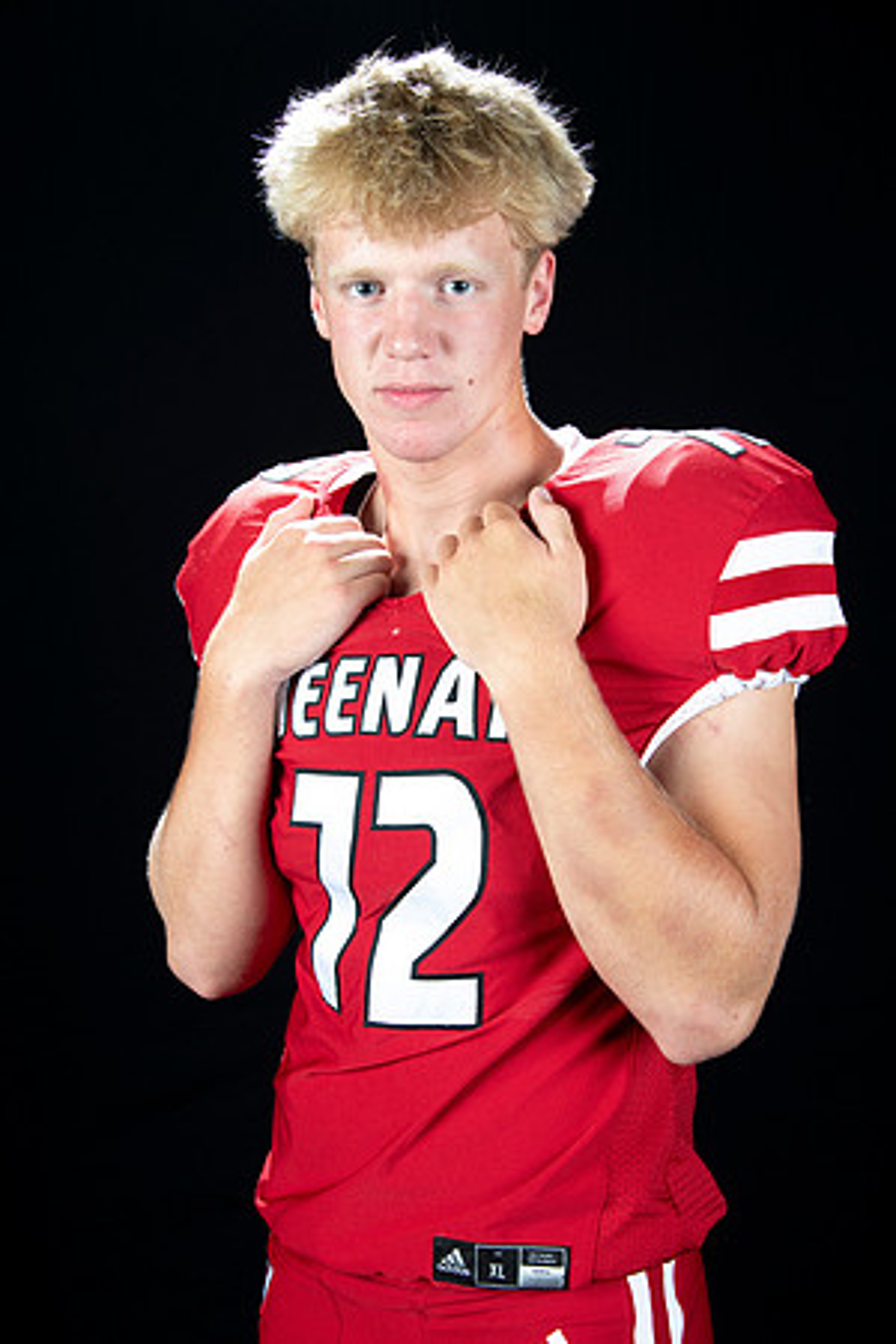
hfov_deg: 24.6
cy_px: 672
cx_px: 448
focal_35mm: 55
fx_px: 2053
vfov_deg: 36.2
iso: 320
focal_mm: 55
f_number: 9
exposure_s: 1/160
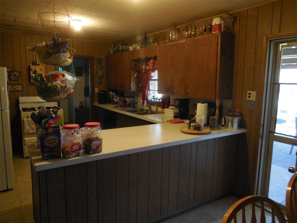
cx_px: 148
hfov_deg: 69.4
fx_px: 214
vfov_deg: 54.9
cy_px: 112
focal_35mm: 25
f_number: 3.1
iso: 280
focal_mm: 4.5
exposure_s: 1/30
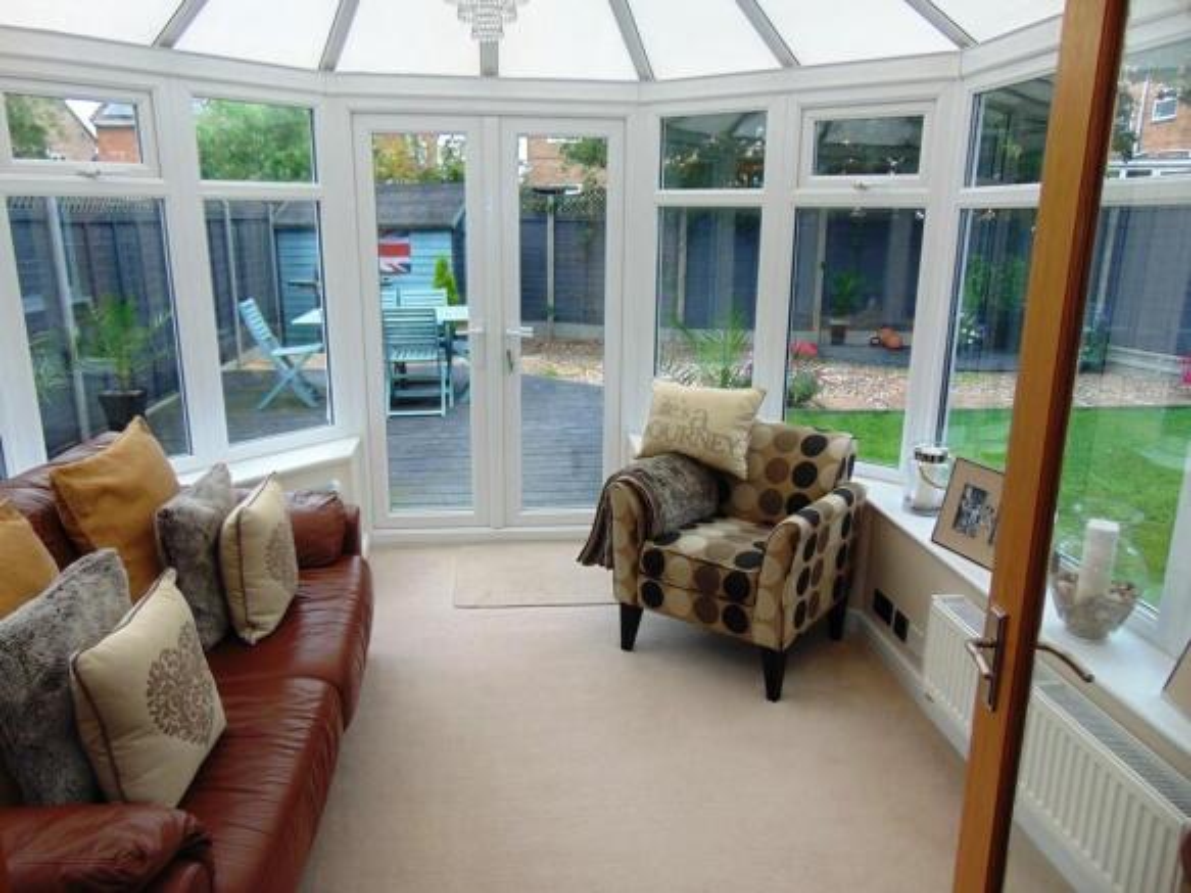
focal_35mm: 25
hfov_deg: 69.4
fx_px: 860
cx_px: 596
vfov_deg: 54.9
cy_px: 446
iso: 80
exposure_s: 1/160
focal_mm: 4.5
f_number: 3
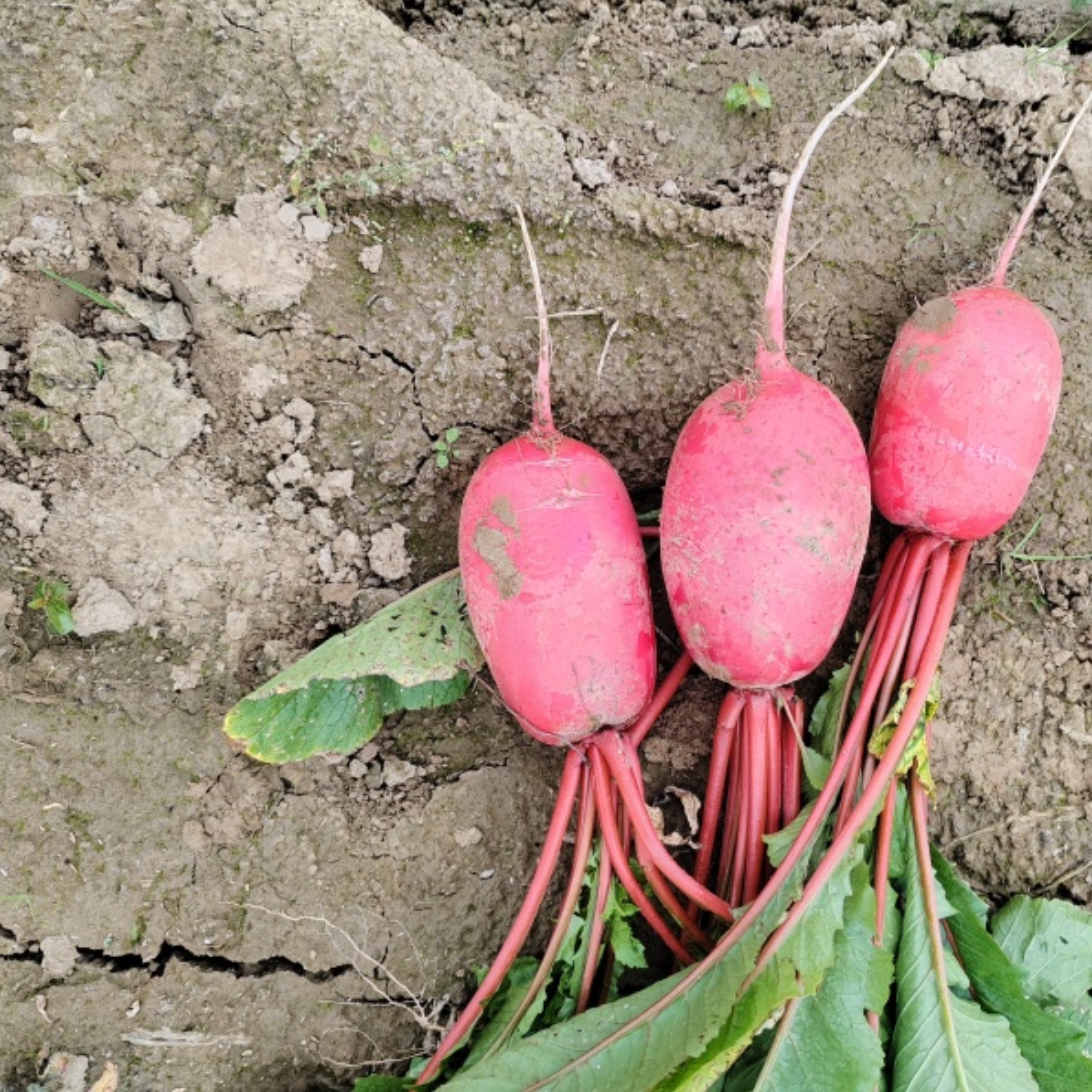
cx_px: 669
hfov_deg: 50.7
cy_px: 545
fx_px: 1142
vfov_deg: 51.1
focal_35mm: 32
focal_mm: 6.14
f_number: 1.8
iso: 640
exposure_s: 1/100
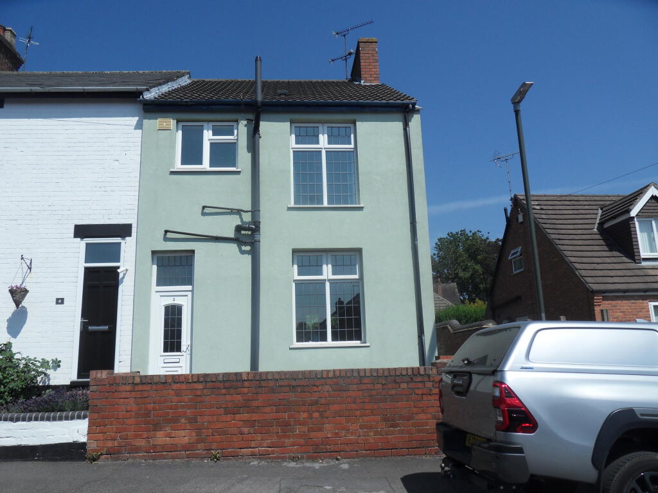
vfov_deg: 51.4
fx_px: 513
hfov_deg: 65.3
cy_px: 246
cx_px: 329
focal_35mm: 27
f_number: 7.8
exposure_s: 1/350
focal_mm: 4.7
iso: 80
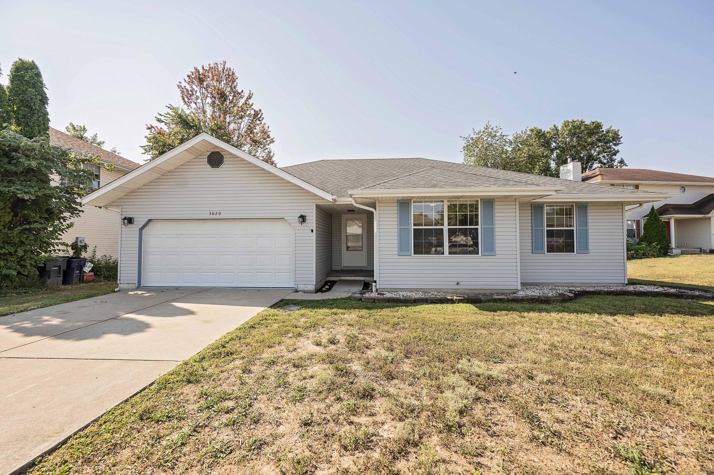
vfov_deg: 81.1
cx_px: 357
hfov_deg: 104.3
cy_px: 238
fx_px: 277
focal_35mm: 14
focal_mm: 14
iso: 200
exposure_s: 1/1600
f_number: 4
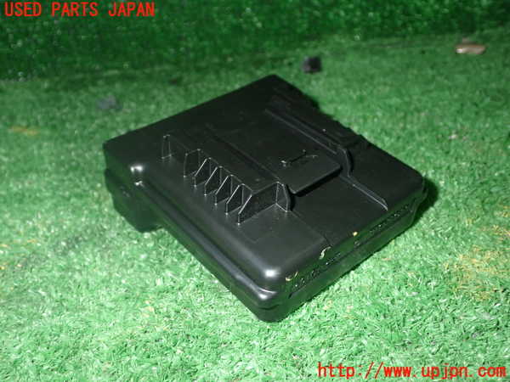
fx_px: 530
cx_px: 255
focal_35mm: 36
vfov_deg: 39.7
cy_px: 191
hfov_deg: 51.4
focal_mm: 6.37
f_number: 7.1
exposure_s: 1/40
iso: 400
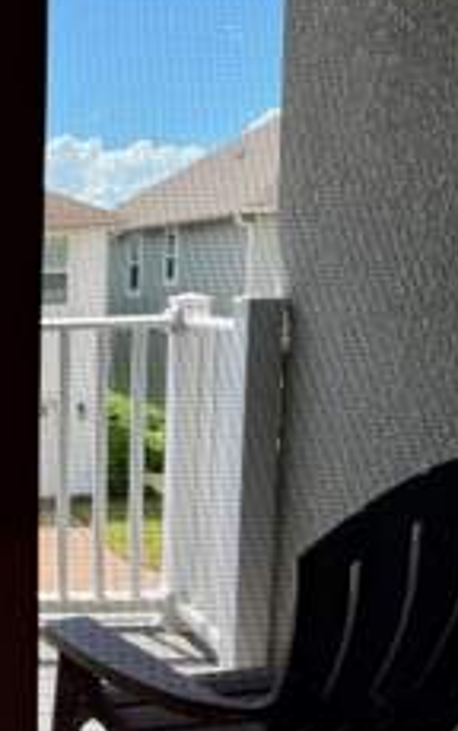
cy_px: 426
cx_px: -216
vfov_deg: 38.1
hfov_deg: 21.0
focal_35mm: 53
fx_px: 1057
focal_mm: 6.76
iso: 80
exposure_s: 1/1653
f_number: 1.78
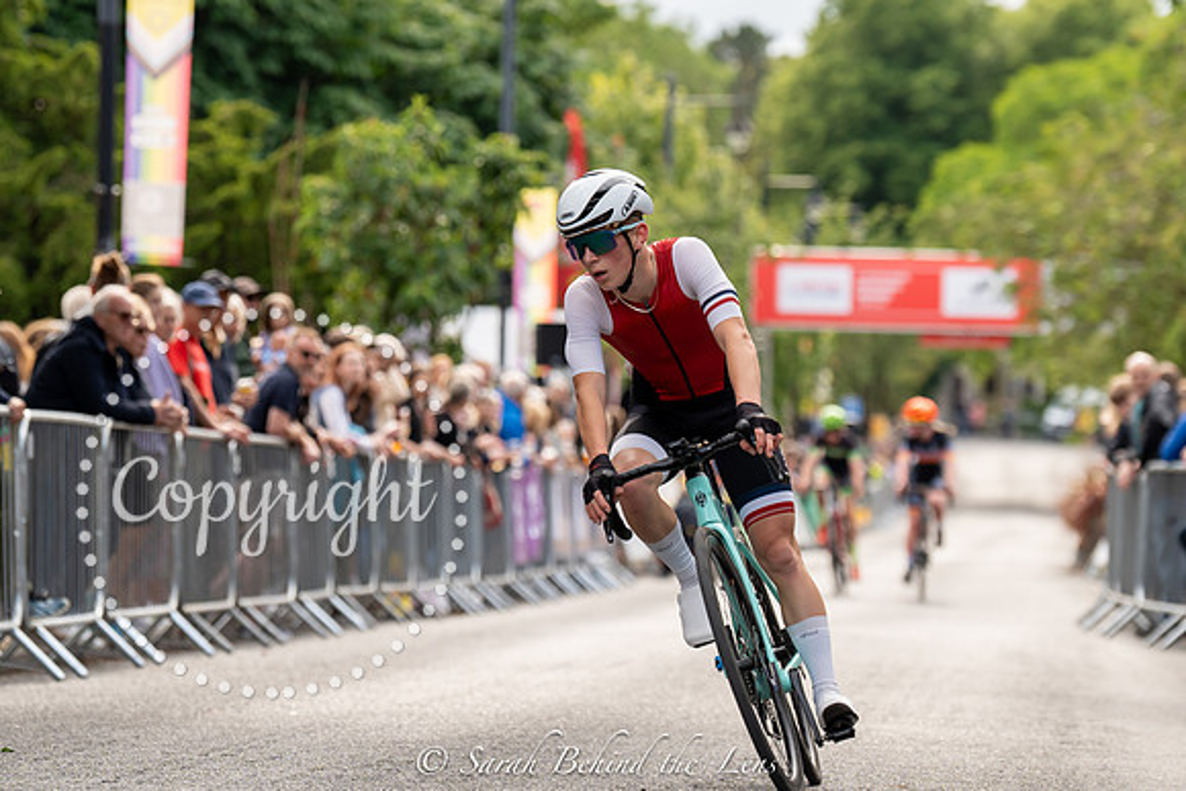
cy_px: 237
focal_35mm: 182
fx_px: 5994
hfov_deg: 11.3
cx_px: 633
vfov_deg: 7.5
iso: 400
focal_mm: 128
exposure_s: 1/1000
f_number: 3.2
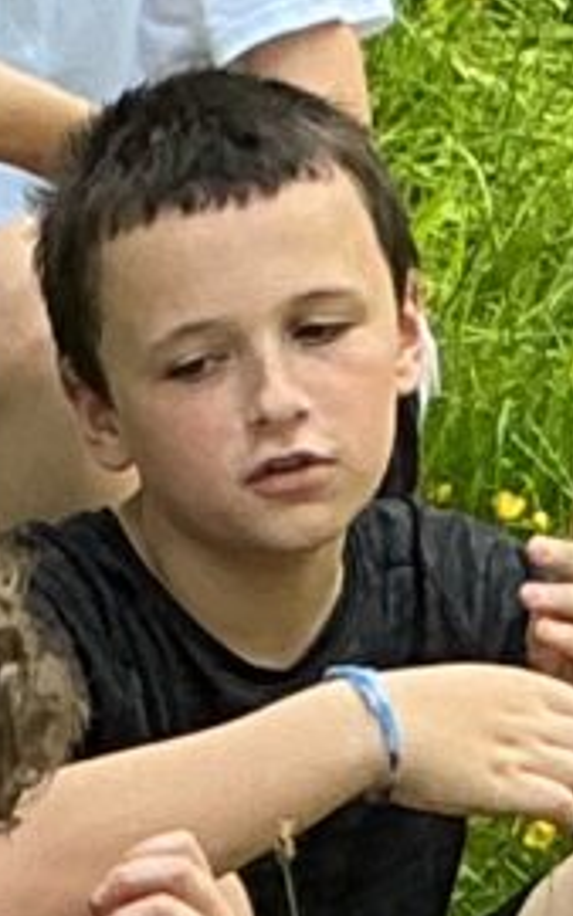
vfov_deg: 6.9
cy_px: 1978
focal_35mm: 291
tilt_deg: -20.3
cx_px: -804
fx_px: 7263
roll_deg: +1.5
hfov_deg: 4.4
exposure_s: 1/141
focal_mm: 3
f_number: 1.8
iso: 20
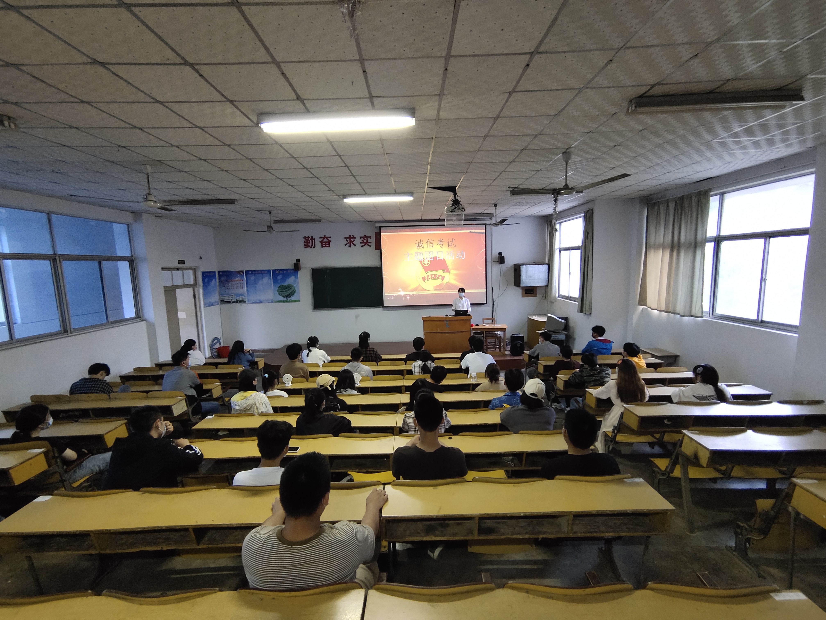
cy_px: 310
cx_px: 413
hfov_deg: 98.2
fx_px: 358
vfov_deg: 81.7
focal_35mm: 15
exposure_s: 1/33
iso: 706
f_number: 2.4
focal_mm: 2.04
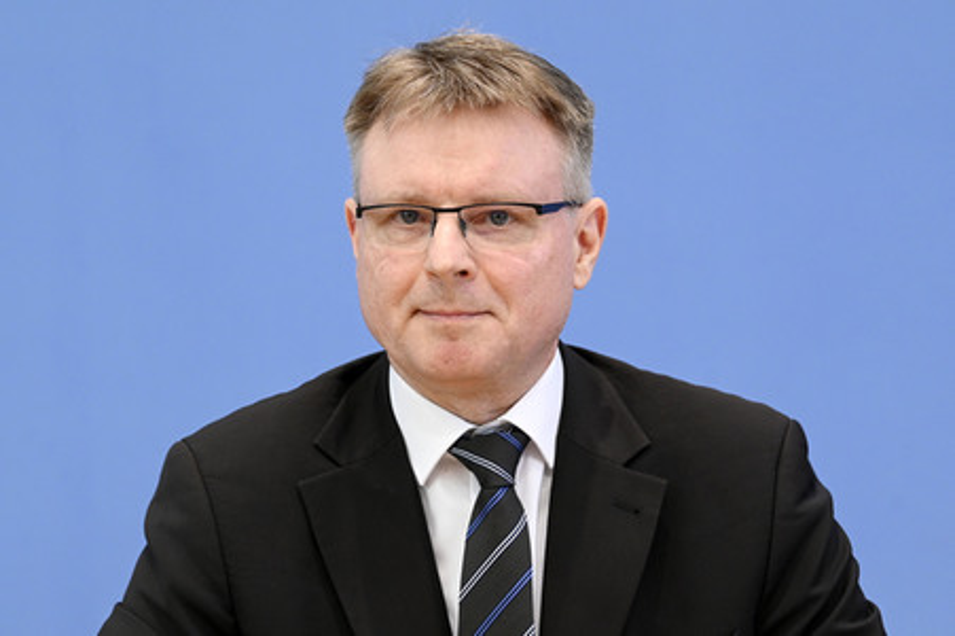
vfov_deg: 12.2
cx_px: 478
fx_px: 2969
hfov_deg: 18.3
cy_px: 318
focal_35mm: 112
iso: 3200
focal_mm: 112
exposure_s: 1/640
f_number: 5
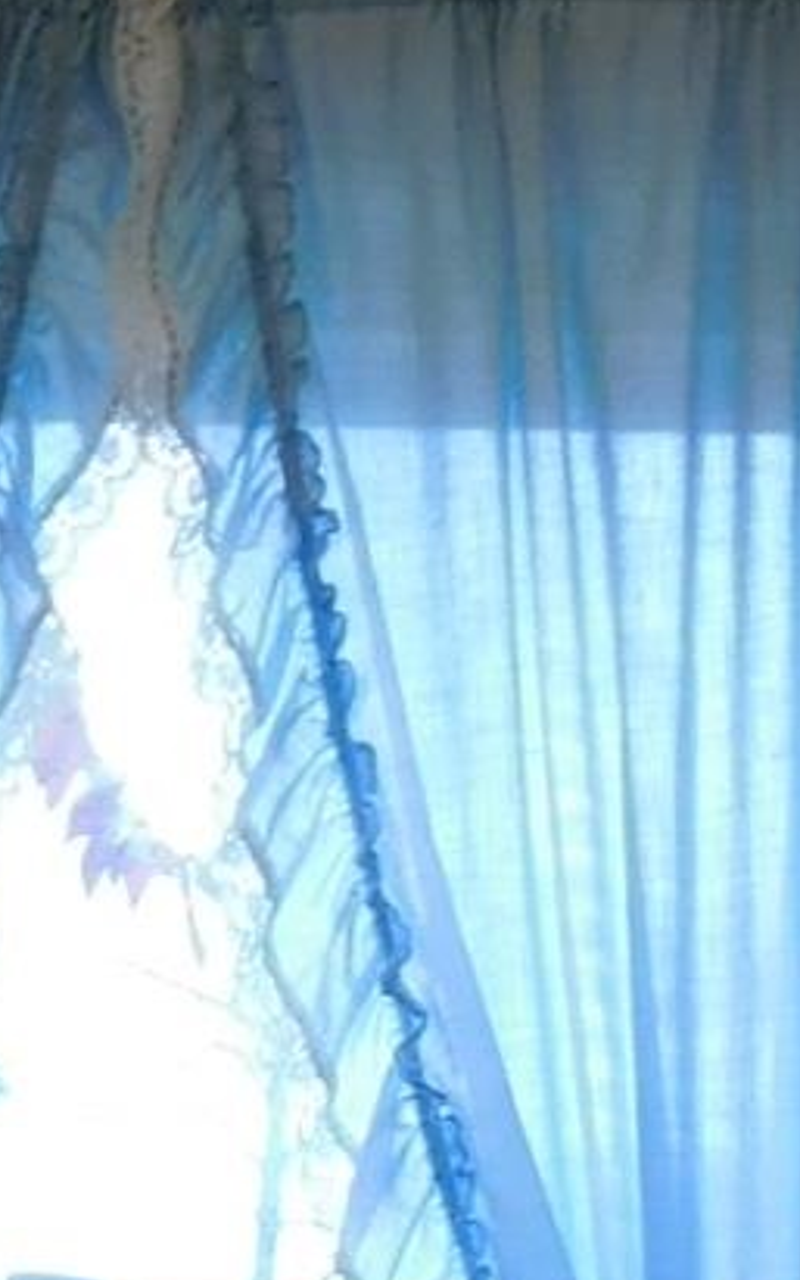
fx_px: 6137
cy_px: 1875
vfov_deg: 11.4
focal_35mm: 176
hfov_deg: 6.7
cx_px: -1653
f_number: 3.2
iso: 125
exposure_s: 1/30
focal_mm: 5.3
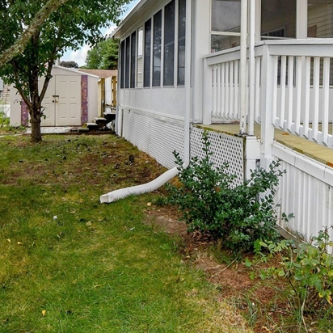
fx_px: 414
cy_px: 84
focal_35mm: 38
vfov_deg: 42.5
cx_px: 203
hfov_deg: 43.6
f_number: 8
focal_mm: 12
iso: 1000
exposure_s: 1/500
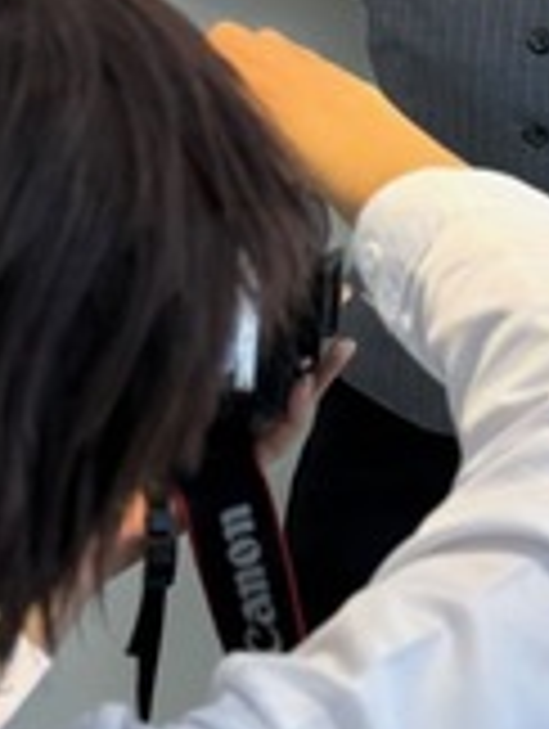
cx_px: 461
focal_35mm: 136
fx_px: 2868
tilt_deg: -19.2
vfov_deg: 14.3
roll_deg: -2.7
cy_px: 54
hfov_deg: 10.9
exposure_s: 1/100
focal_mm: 6.76
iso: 125
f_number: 1.78
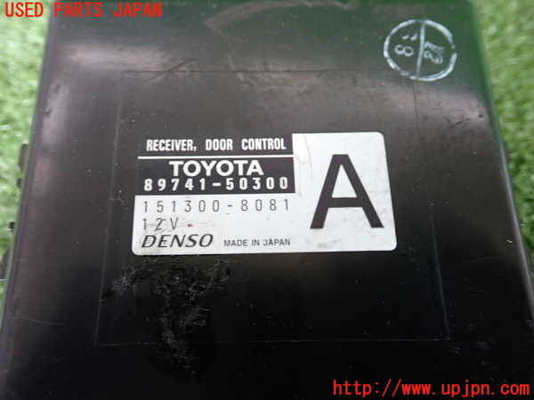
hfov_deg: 60.0
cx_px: 267
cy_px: 200
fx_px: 463
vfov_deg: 46.8
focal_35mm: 30
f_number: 2.3
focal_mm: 5.4
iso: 320
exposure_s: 1/30
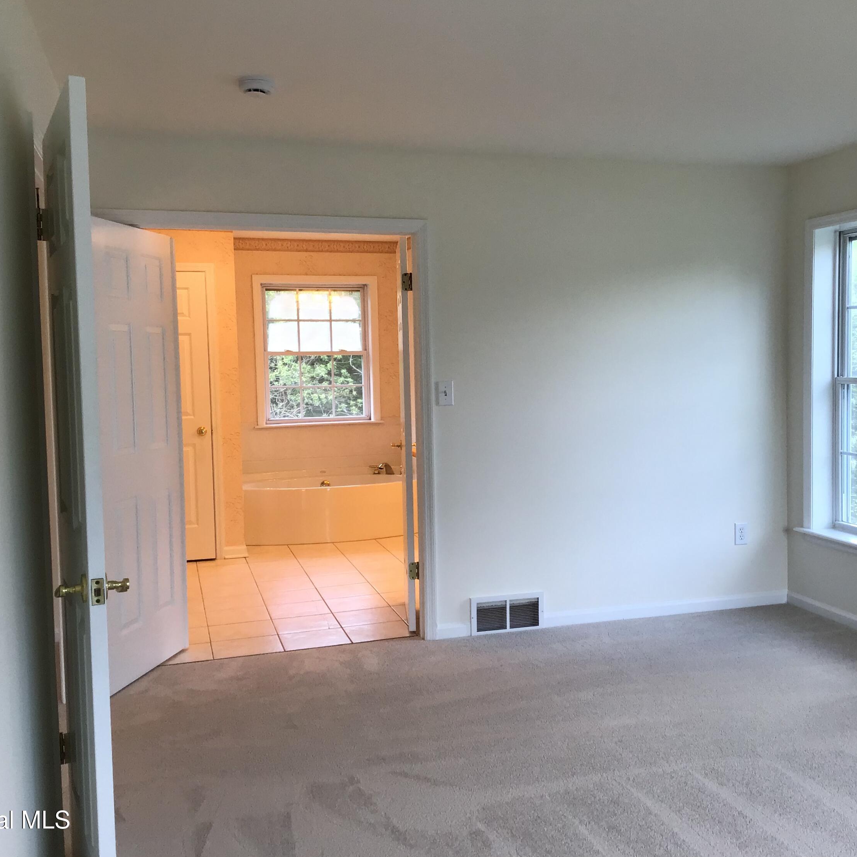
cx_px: 520
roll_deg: -0.1
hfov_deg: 44.7
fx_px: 1036
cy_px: 426
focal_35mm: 37
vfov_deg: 44.9
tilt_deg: -4.4
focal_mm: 3.3
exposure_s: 1/50
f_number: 2.4
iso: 32
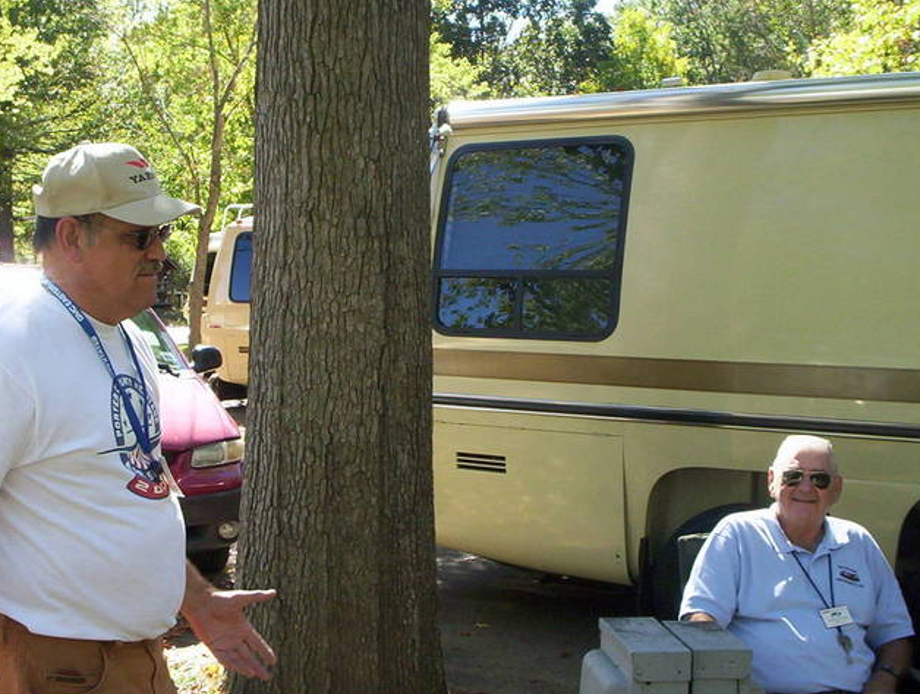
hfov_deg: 38.7
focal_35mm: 49
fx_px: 1305
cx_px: 385
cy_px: 318
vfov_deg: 29.8
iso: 100
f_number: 4.5
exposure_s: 1/133
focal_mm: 4.99
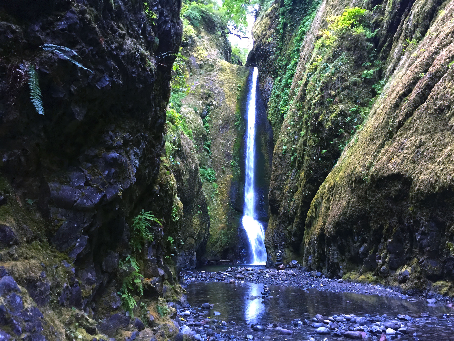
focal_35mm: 29
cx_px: 227
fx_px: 380
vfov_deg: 48.2
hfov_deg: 61.7
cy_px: 170
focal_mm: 4.15
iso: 250
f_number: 2.2
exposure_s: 1/20
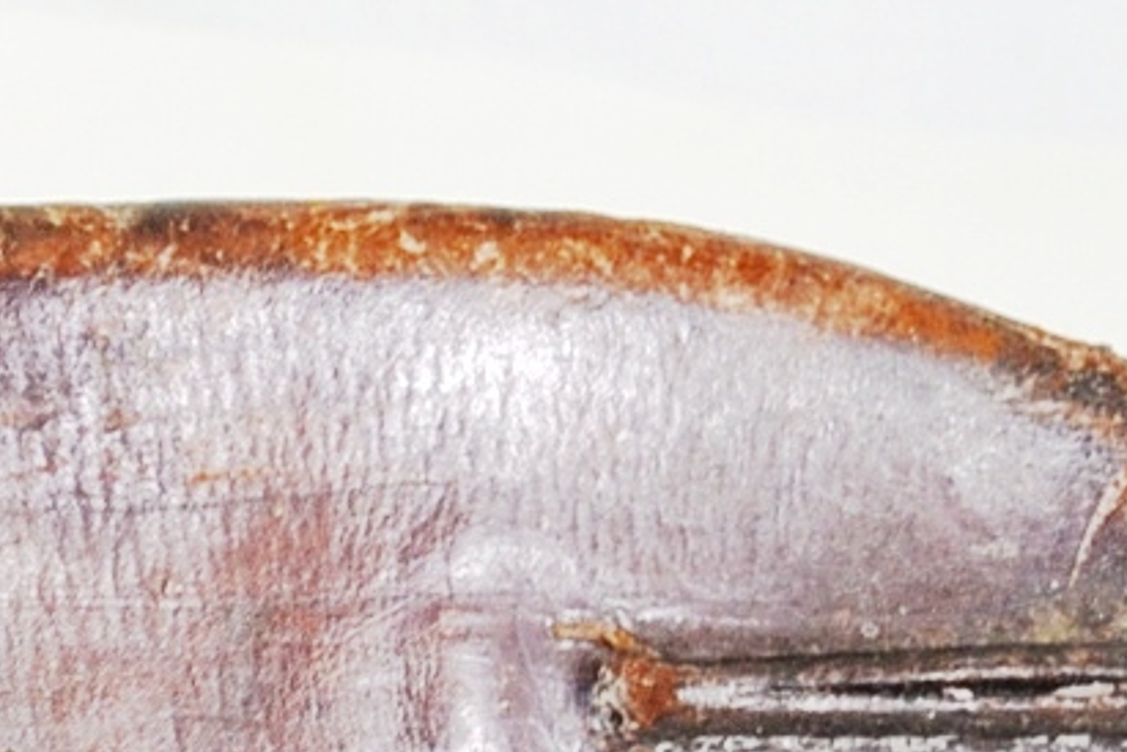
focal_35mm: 341
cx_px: -1887
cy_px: 524
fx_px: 10674
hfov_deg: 5.7
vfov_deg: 4.0
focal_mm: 38
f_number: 5.6
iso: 250
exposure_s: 1/125
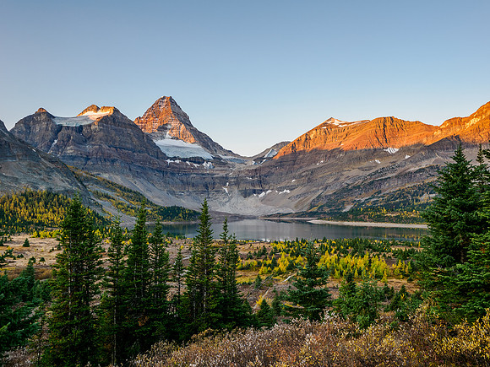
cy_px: 184
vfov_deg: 49.7
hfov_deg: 63.4
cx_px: 245
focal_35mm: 28
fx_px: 396
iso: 200
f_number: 5.6
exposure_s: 1/60
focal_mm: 14
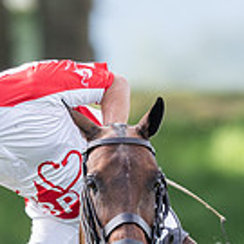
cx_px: -25
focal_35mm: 2411
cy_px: 350
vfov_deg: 0.7
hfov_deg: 0.7
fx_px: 19227
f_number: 4
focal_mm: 500
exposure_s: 1/1250
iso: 400
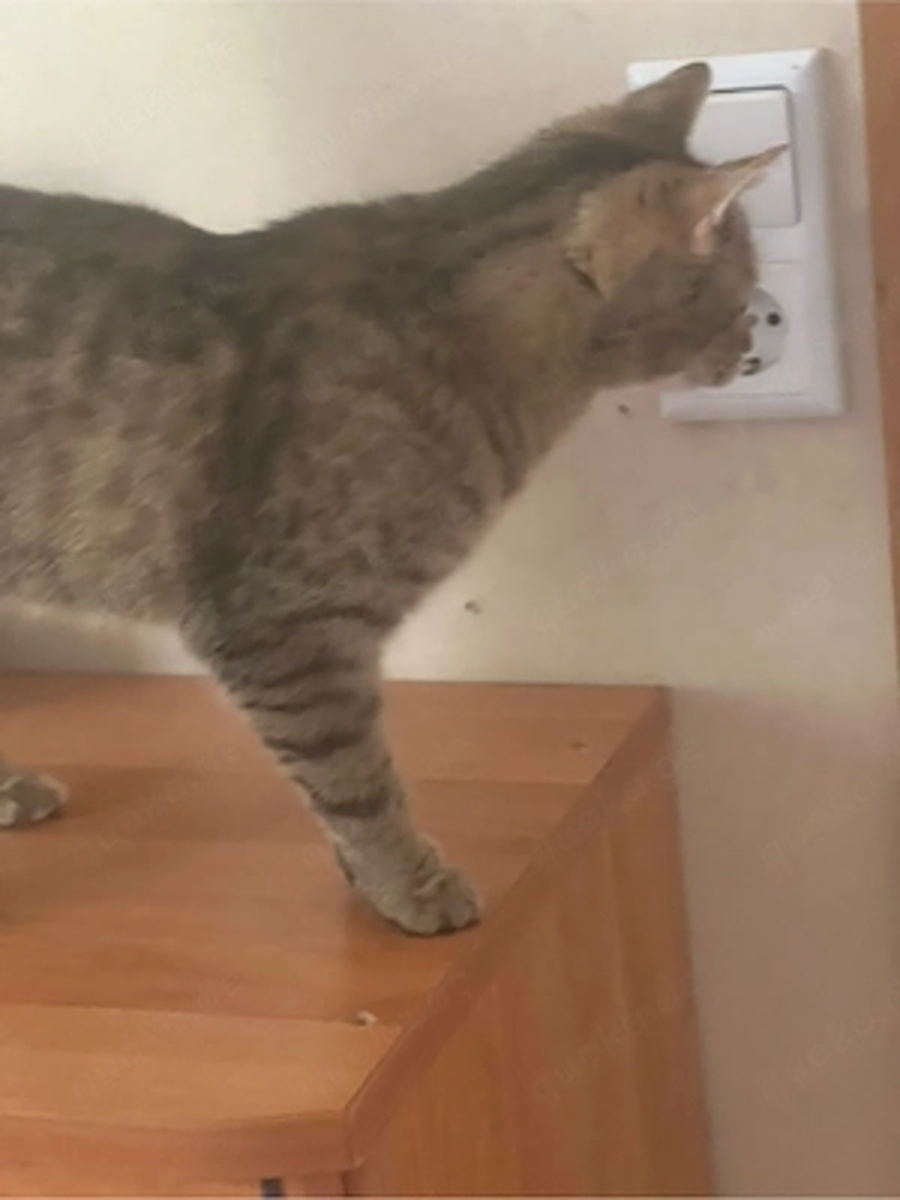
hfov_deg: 19.1
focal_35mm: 77
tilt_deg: -18.9
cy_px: 600
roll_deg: +7.6
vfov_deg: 25.3
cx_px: 450
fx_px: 2669
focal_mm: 9
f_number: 2.8
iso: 1250
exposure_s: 1/30
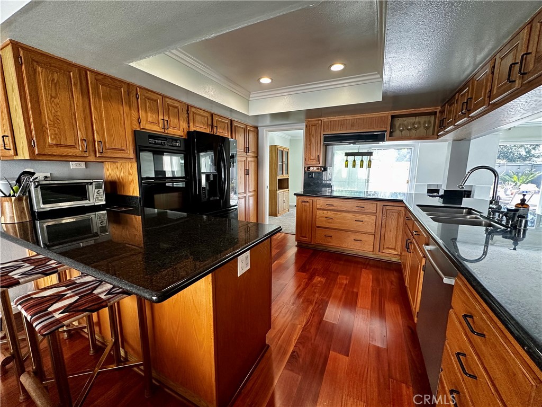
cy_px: 204
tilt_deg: -8.4
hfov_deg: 102.1
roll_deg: -0.5
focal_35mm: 14
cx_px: 271
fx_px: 219
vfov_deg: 85.7
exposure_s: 1/120
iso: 250
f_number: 2.2
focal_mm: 2.22
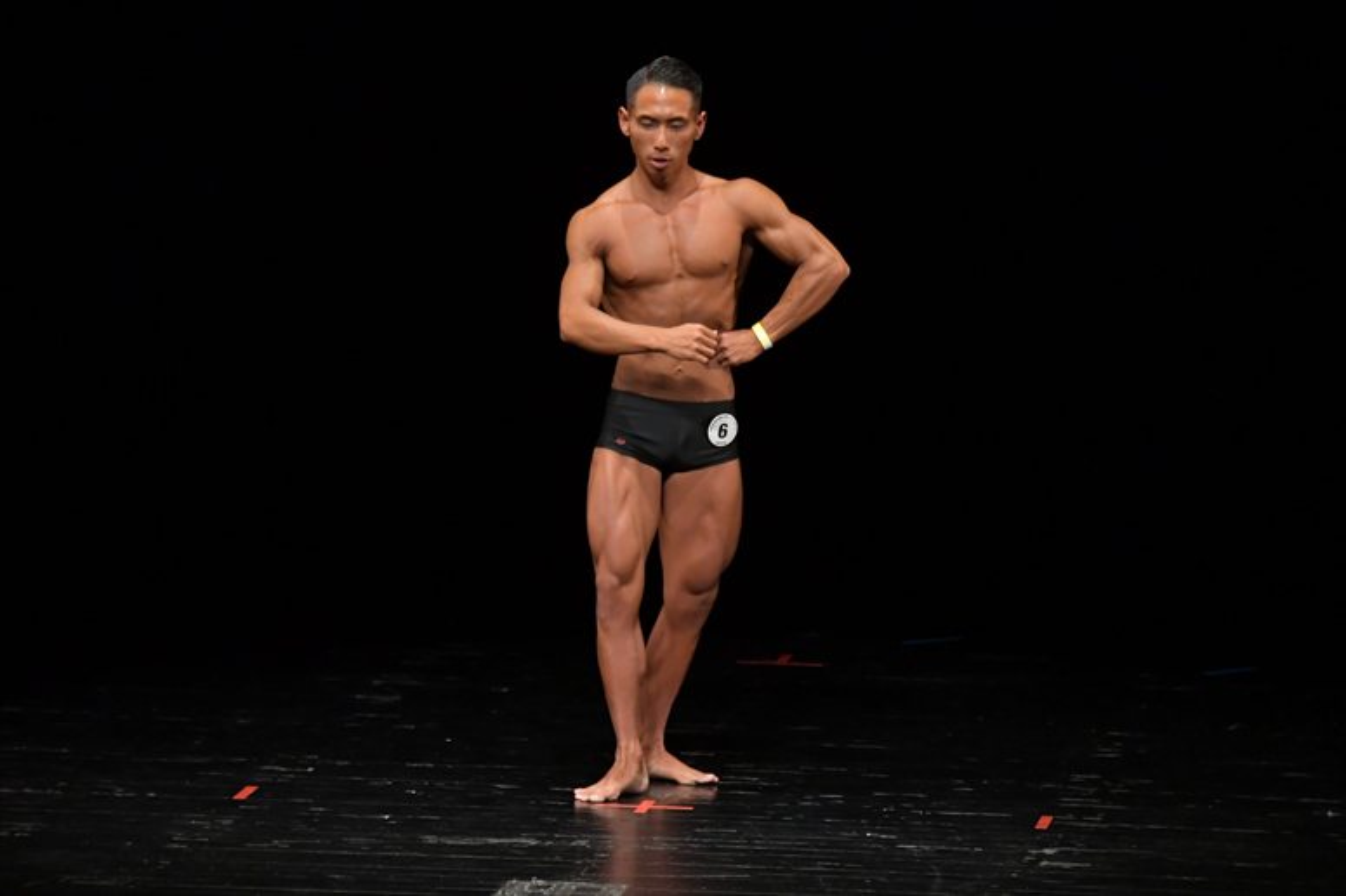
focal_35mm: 285
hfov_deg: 7.2
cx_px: 673
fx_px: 10651
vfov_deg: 4.8
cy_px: 448
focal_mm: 190
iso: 3200
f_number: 5.6
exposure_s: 1/400
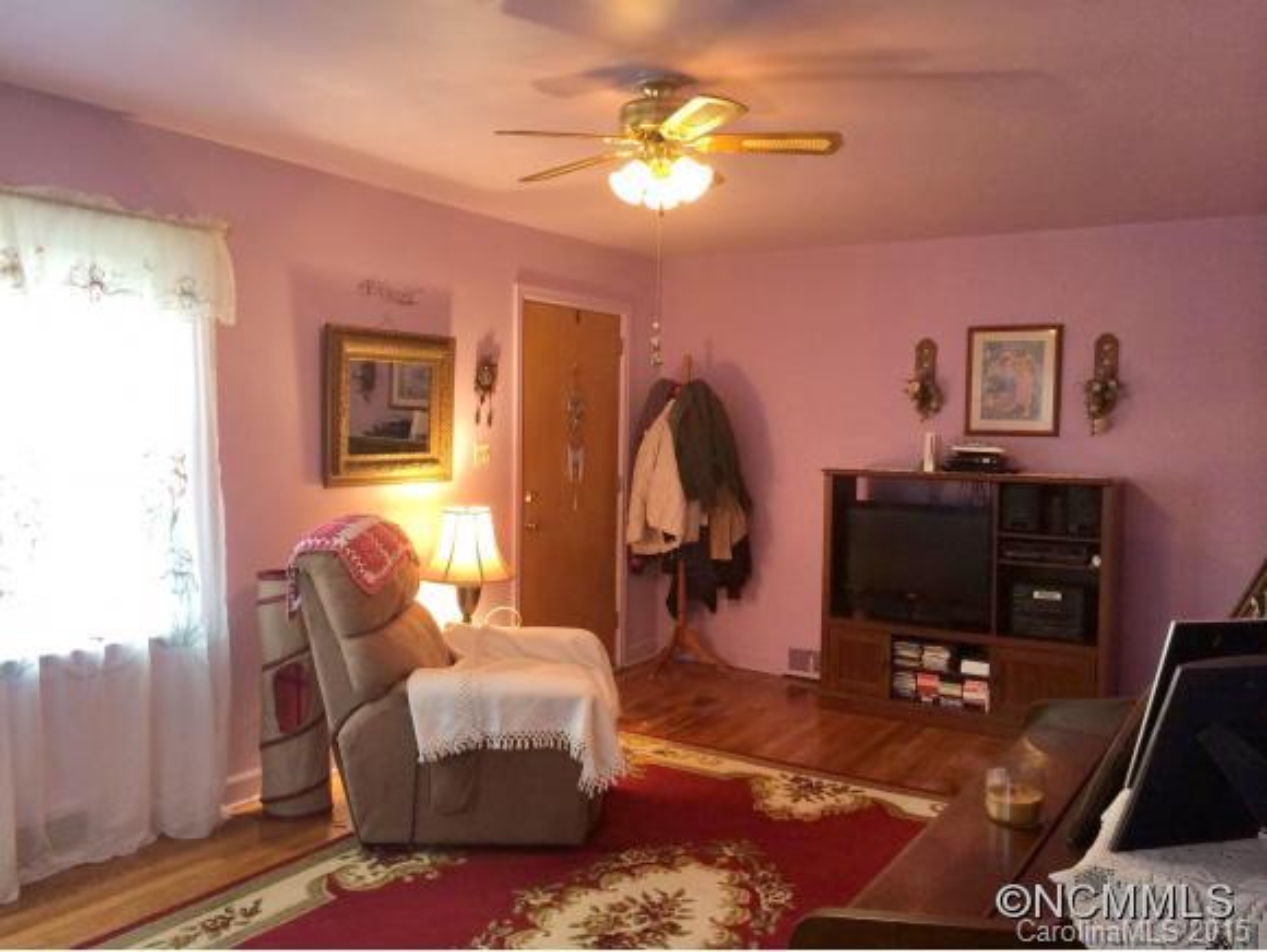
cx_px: 634
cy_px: 476
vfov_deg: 46.9
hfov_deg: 59.9
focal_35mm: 30
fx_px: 1099
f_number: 2.2
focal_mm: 4.12
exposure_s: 1/30
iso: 125
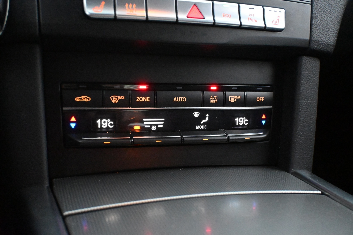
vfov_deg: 33.6
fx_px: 390
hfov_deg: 48.7
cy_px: 118
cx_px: 176
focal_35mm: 40
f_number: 4.5
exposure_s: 1/40
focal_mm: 26.5
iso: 12800
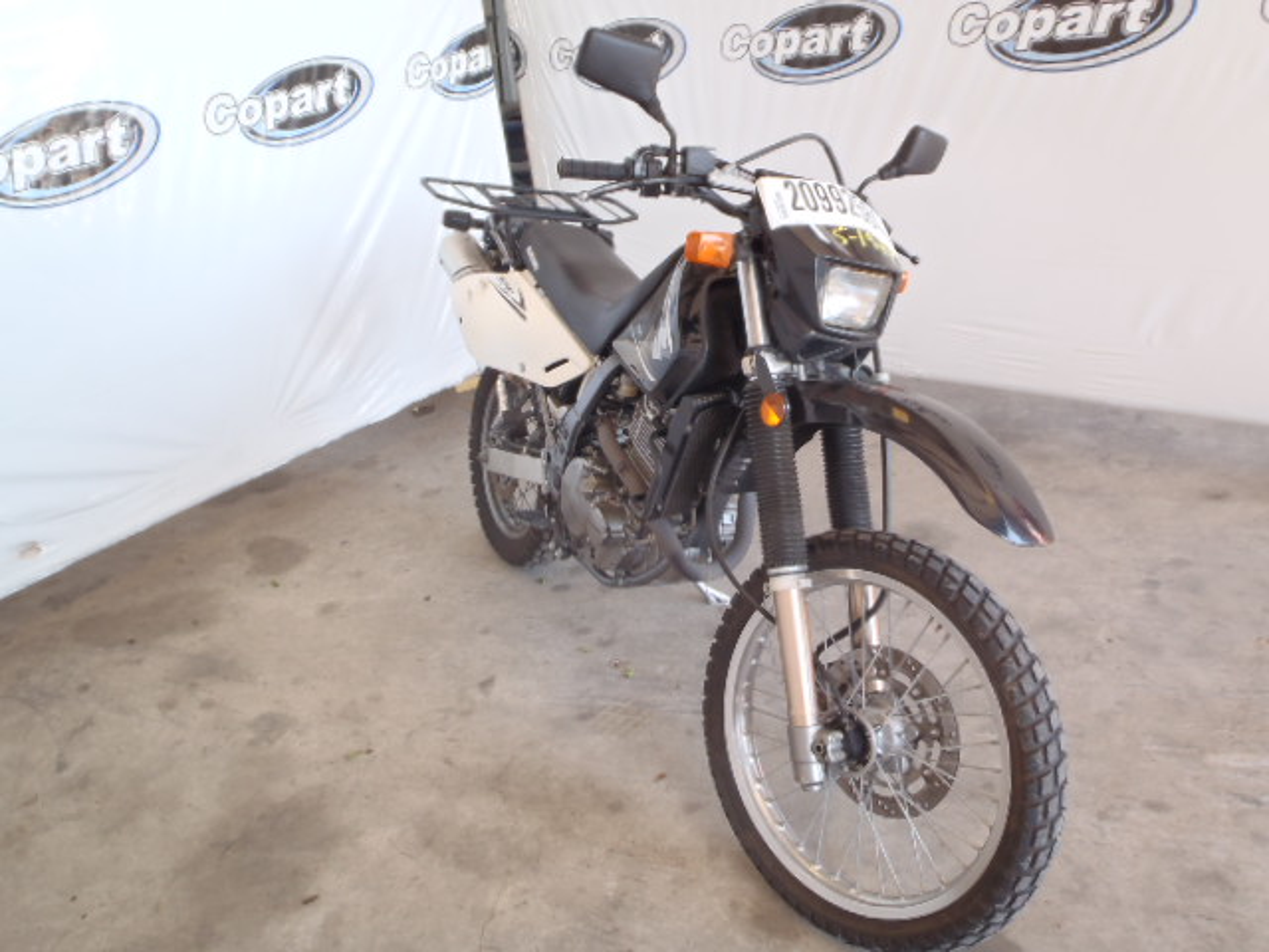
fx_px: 1026
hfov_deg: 63.4
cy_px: 476
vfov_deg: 49.7
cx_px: 634
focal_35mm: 28
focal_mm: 5
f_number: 3.5
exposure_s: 1/40
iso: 80
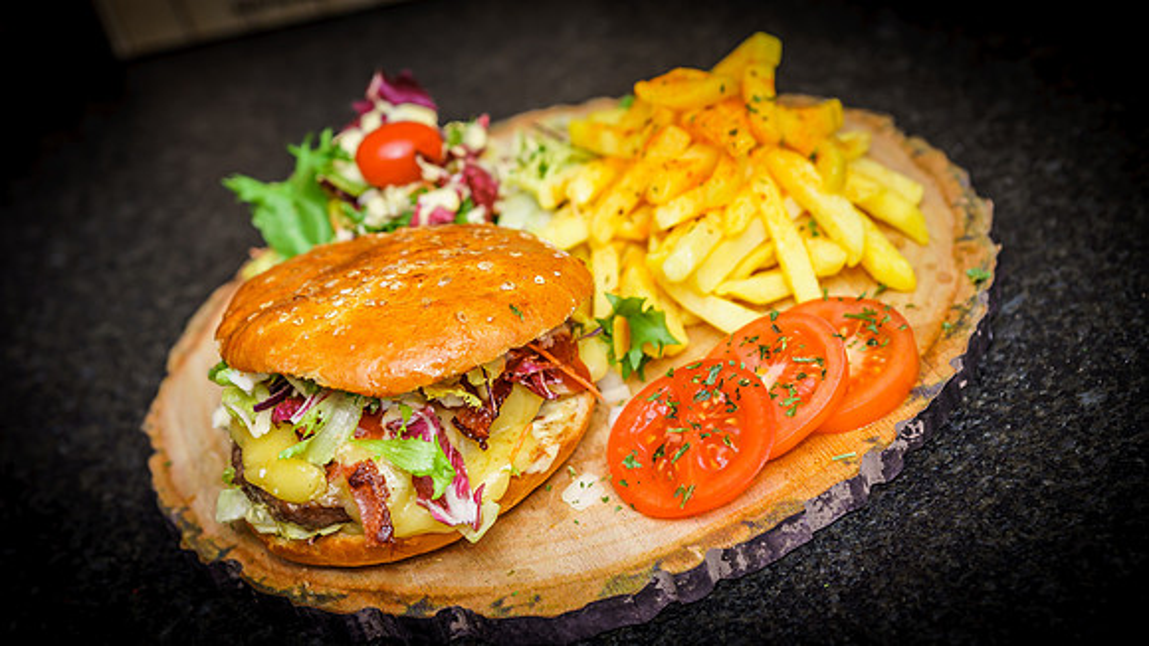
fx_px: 2118
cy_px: 336
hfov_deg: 30.3
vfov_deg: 17.3
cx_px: 513
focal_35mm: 70
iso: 100
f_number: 4
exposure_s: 1/250
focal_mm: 60
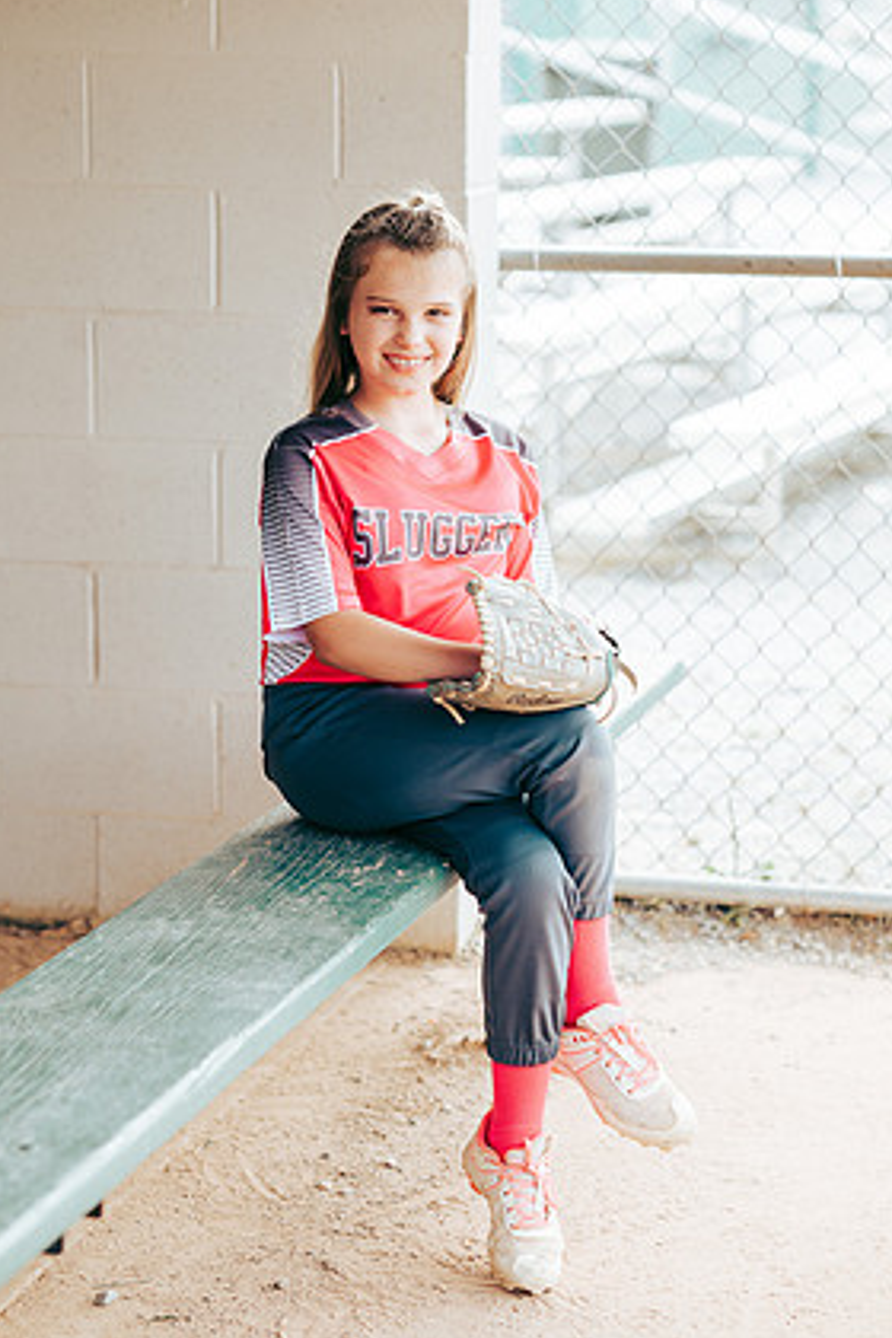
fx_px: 3382
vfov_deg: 22.4
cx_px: 436
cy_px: 666
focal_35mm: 91
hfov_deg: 15.0
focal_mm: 85
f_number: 2.8
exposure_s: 1/320
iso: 160
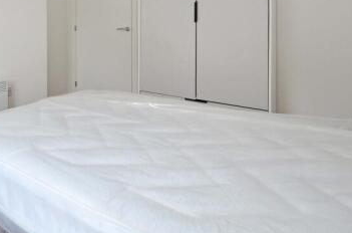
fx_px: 273
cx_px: 43
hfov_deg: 57.5
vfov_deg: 42.6
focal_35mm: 28
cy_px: 26
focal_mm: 10
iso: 320
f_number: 9
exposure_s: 1/10
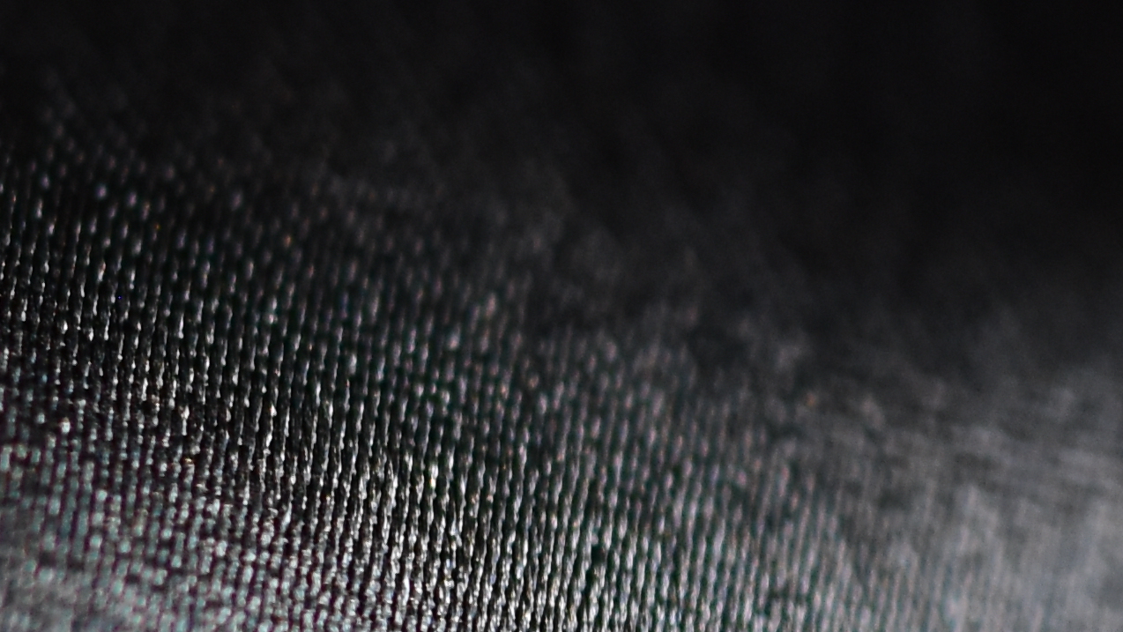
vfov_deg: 4.1
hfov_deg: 7.0
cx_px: -1121
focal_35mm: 296
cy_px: -275
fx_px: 8815
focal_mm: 40
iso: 800
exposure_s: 1/200
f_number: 3.2
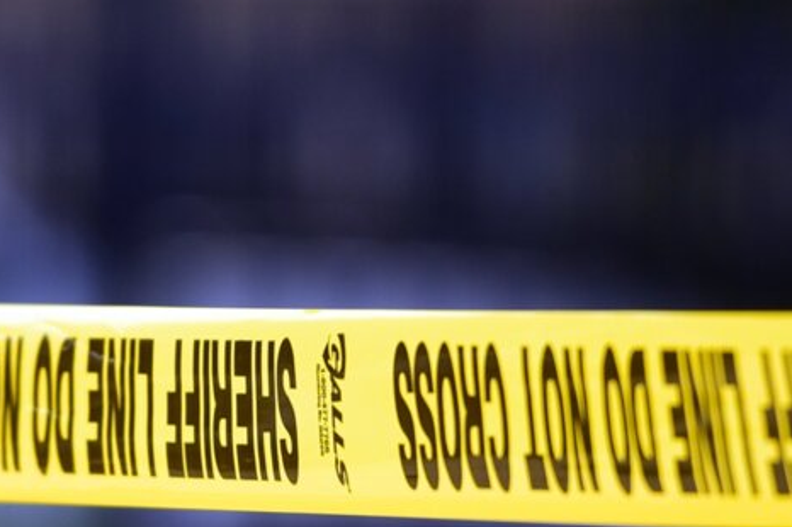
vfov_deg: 3.0
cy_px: 422
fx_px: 10200
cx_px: 93
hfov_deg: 4.4
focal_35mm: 464
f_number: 2.8
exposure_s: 1/400
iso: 500
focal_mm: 200
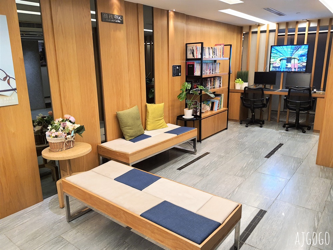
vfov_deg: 53.1
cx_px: 166
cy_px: 125
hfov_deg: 67.3
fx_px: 250
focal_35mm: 26
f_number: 1.7
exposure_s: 1/40
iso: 250
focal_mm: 4.32
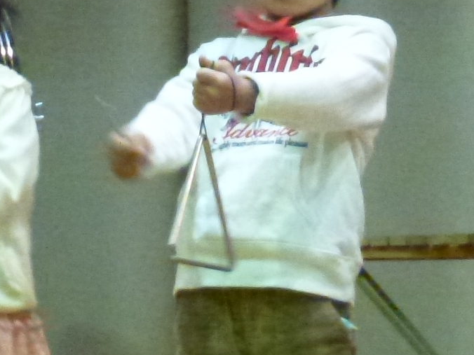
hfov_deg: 4.3
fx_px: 6271
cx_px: -118
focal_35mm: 458
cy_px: 343
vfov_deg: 3.2
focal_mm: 21.7
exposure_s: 1/40
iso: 1600
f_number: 5.1
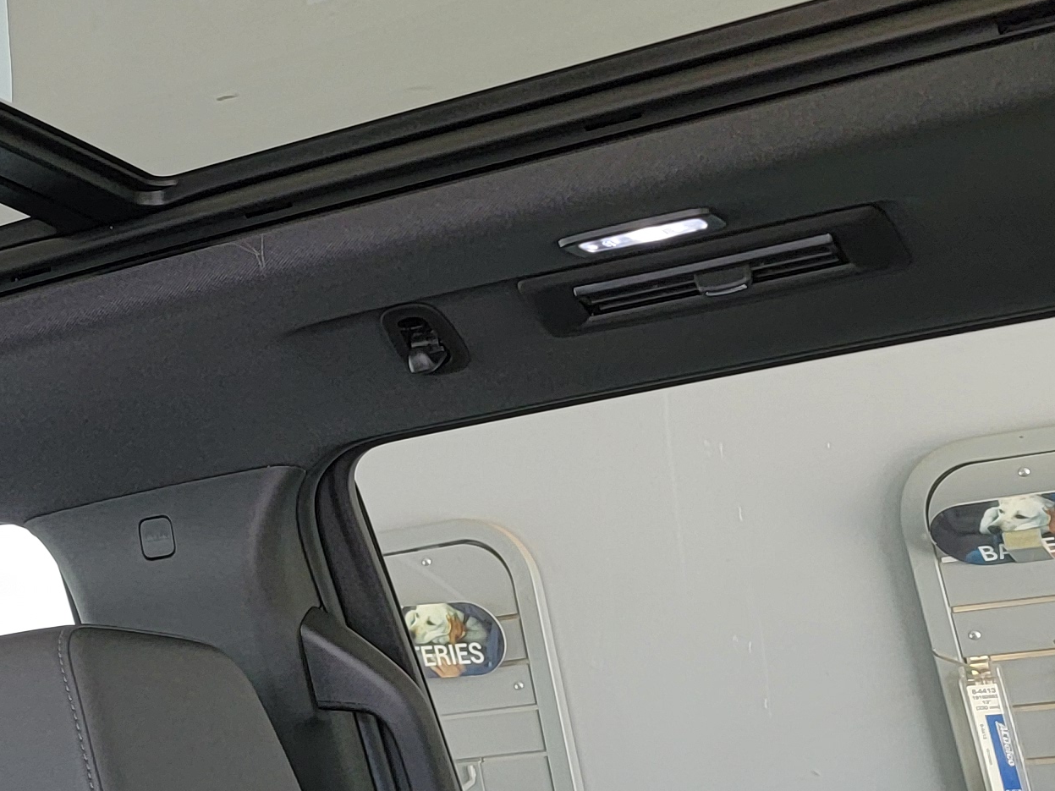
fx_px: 2347
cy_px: 8
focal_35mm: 77
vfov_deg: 18.6
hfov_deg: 22.6
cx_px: -315
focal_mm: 6.7
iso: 160
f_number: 1.8
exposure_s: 1/48.1
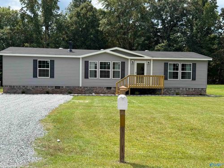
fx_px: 311
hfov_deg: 39.7
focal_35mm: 48
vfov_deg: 30.3
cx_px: 112
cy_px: 84
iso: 100
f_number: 1.78
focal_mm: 6.76
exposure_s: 1/6024
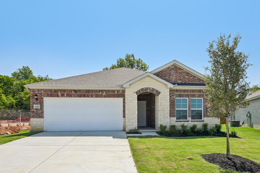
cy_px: 86
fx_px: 159
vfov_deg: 57.2
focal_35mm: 22
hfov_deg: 78.6
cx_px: 130
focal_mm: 22
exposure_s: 1/1250
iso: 400
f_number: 8
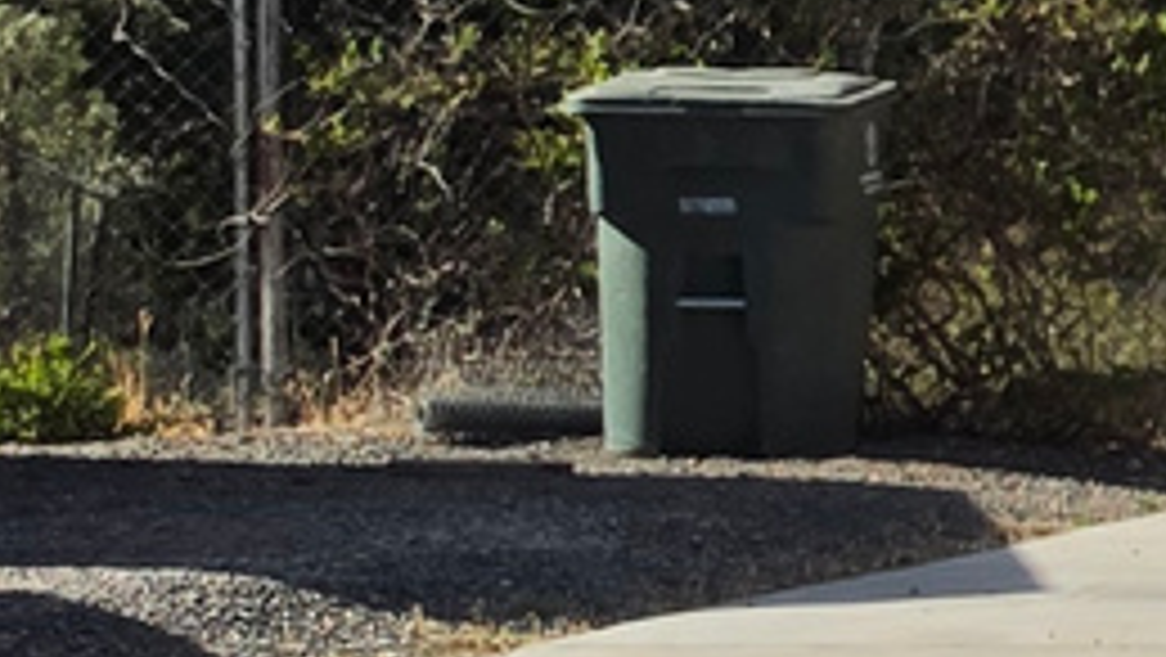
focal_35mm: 198
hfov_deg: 8.0
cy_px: -81
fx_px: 6125
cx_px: 4313
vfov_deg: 6.1
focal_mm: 6.5
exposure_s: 1/7329
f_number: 1.4
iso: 64
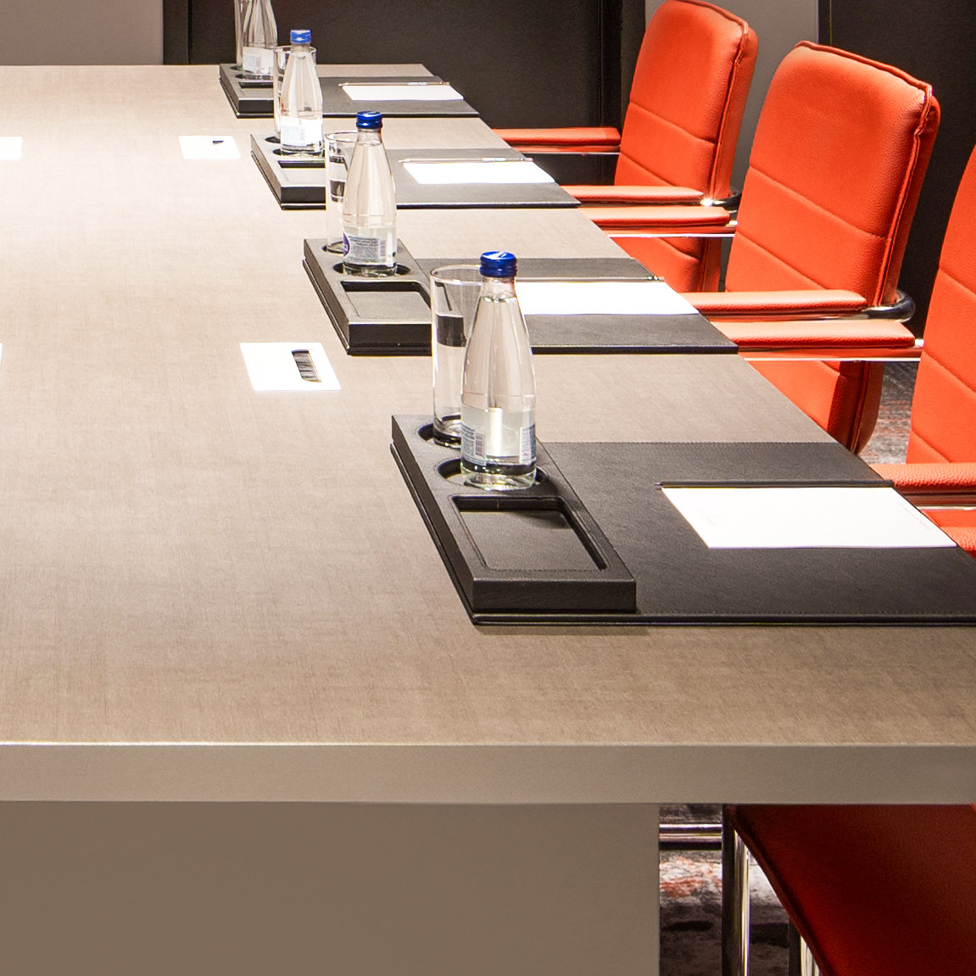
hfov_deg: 24.8
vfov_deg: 23.5
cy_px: -192
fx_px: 2137
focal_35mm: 67
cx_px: 47
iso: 125
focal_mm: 15
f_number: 5.6
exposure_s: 1/1.67
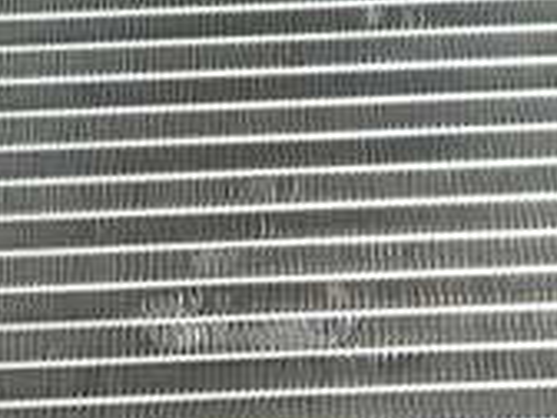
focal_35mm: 107
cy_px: 46
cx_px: 133
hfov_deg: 18.3
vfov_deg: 13.7
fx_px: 1722
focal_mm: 5.4
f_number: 2.3
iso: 200
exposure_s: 1/60
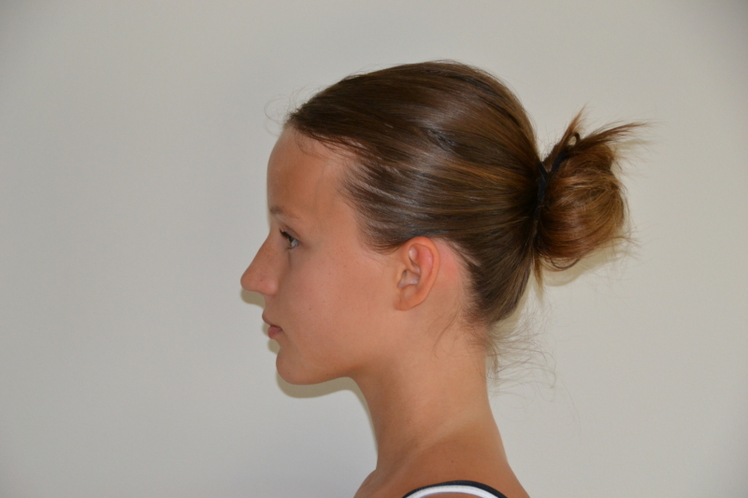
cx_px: 374
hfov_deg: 17.1
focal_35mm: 120
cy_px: 249
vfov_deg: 11.4
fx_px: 2493
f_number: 5
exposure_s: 1/60
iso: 1000
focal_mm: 80
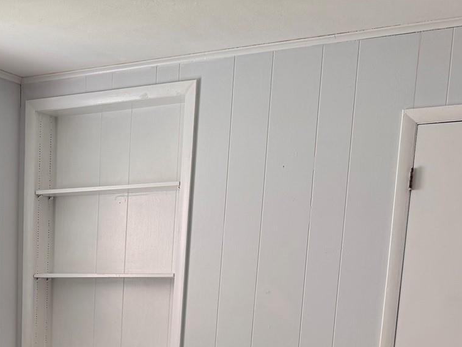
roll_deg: -0.8
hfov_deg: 28.2
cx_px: 14
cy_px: 466
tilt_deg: -11.6
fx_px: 868
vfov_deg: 20.4
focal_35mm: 65
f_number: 1.78
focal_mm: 6.76
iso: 80
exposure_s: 1/121
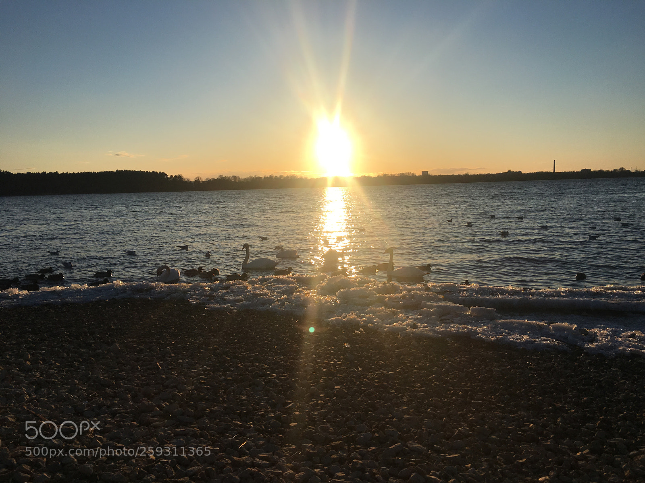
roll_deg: +1.7
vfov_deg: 48.2
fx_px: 540
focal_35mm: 29
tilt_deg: -5.6
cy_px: 242
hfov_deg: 61.7
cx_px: 322
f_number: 2.2
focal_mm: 4.15
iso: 25
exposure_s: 1/2747
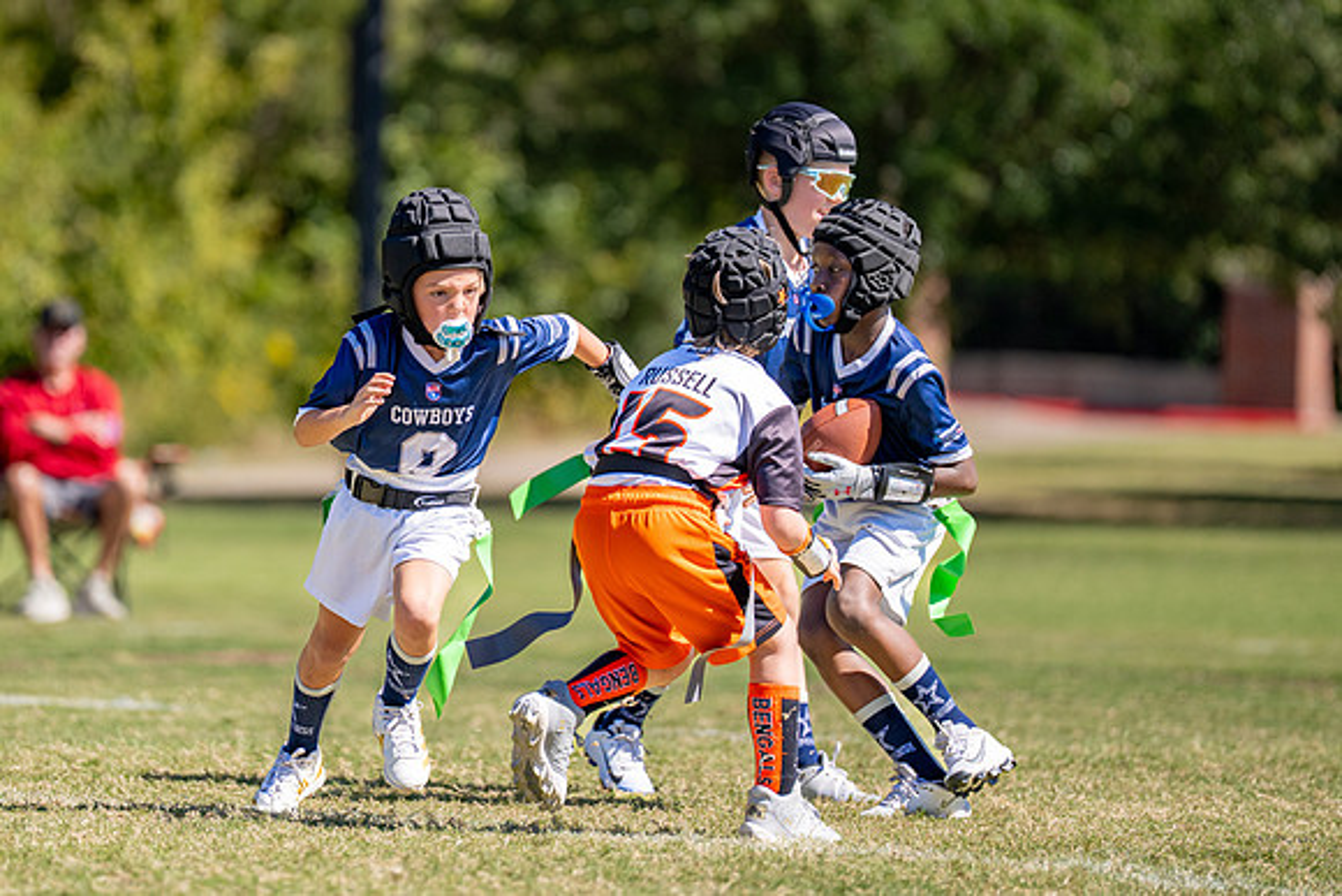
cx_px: 440
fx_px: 10115
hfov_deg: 7.6
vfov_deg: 5.1
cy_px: 323
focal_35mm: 271
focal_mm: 200
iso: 160
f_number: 2.8
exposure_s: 1/2500
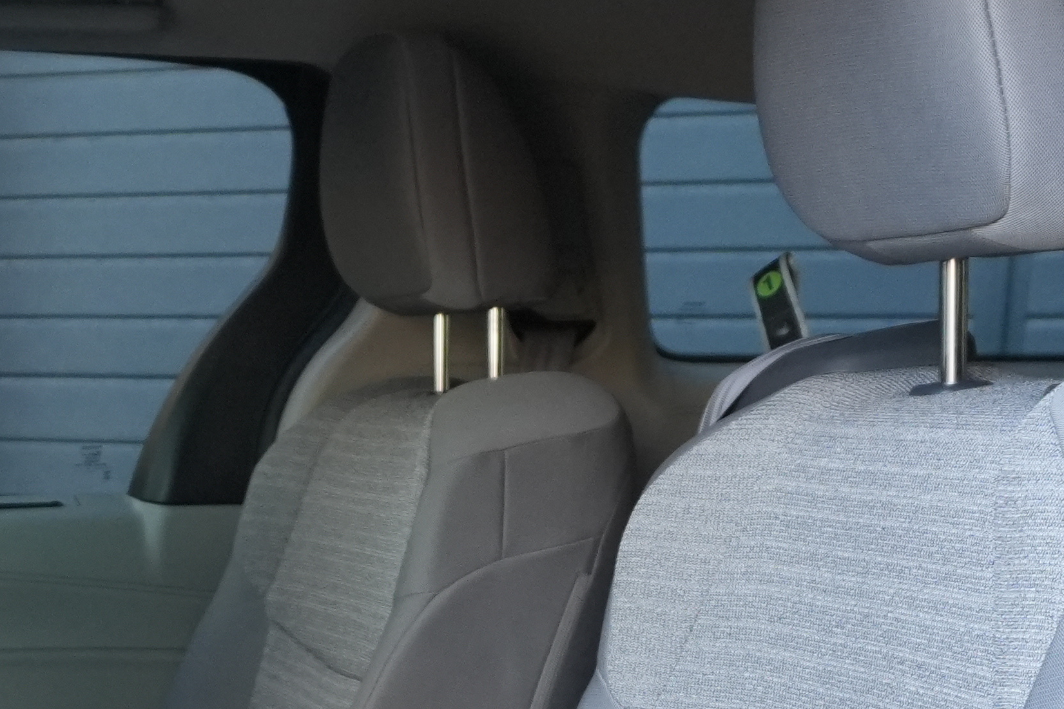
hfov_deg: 22.0
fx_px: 2660
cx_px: 65
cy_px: 1012
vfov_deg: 14.3
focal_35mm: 90
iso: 800
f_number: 4
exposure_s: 1/160
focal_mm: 16
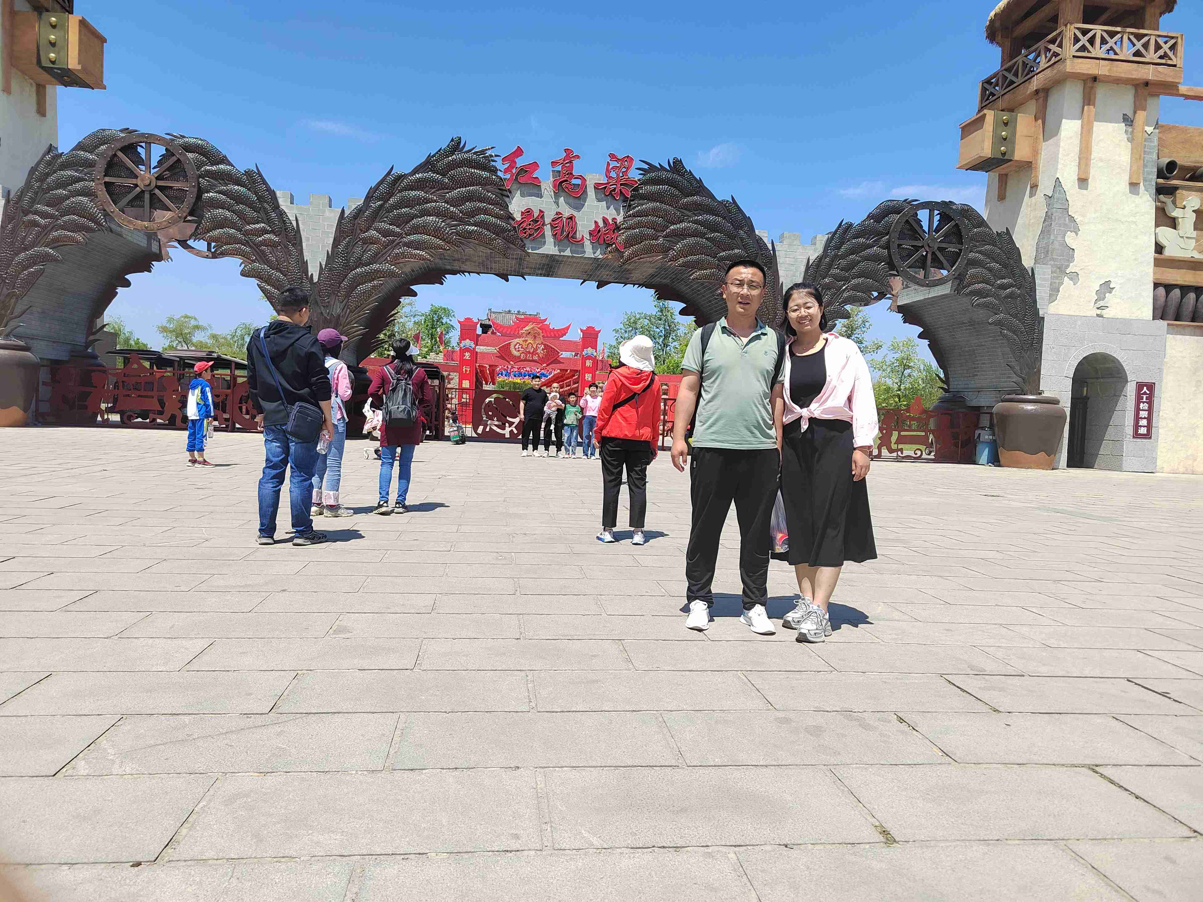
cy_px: 451
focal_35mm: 23
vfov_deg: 58.9
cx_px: 602
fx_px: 799
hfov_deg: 73.9
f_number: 1.9
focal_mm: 5.52
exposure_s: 1/2500
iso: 359
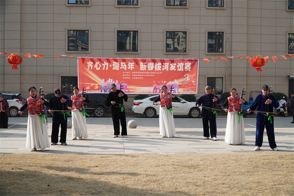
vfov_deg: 25.7
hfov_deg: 37.9
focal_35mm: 52
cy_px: 98
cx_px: 147
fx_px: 429
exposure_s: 1/500
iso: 200
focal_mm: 35
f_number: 5.6
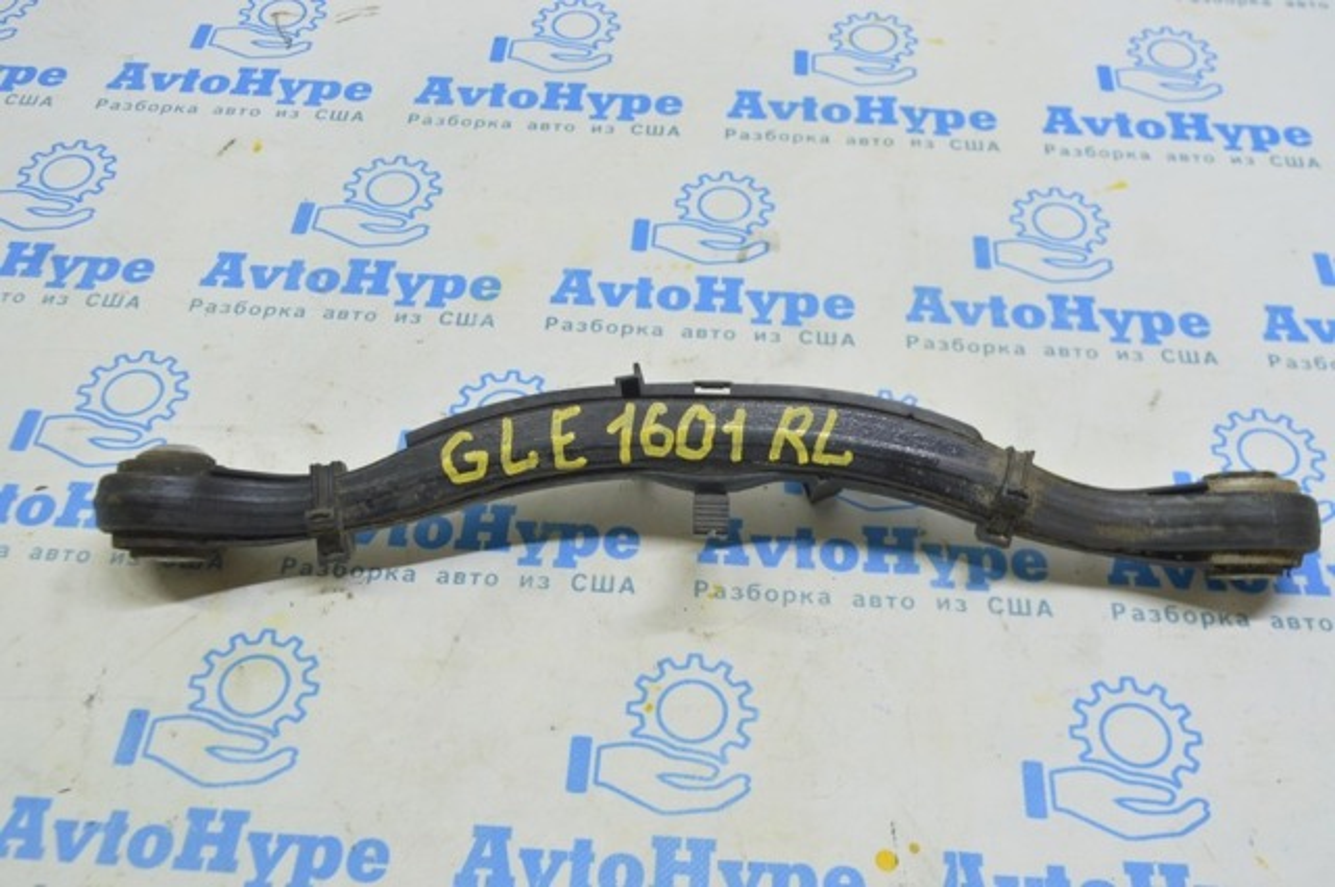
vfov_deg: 35.4
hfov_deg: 51.3
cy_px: 444
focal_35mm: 38
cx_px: 668
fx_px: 1389
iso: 400
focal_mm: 25
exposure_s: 1/20
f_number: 5.6
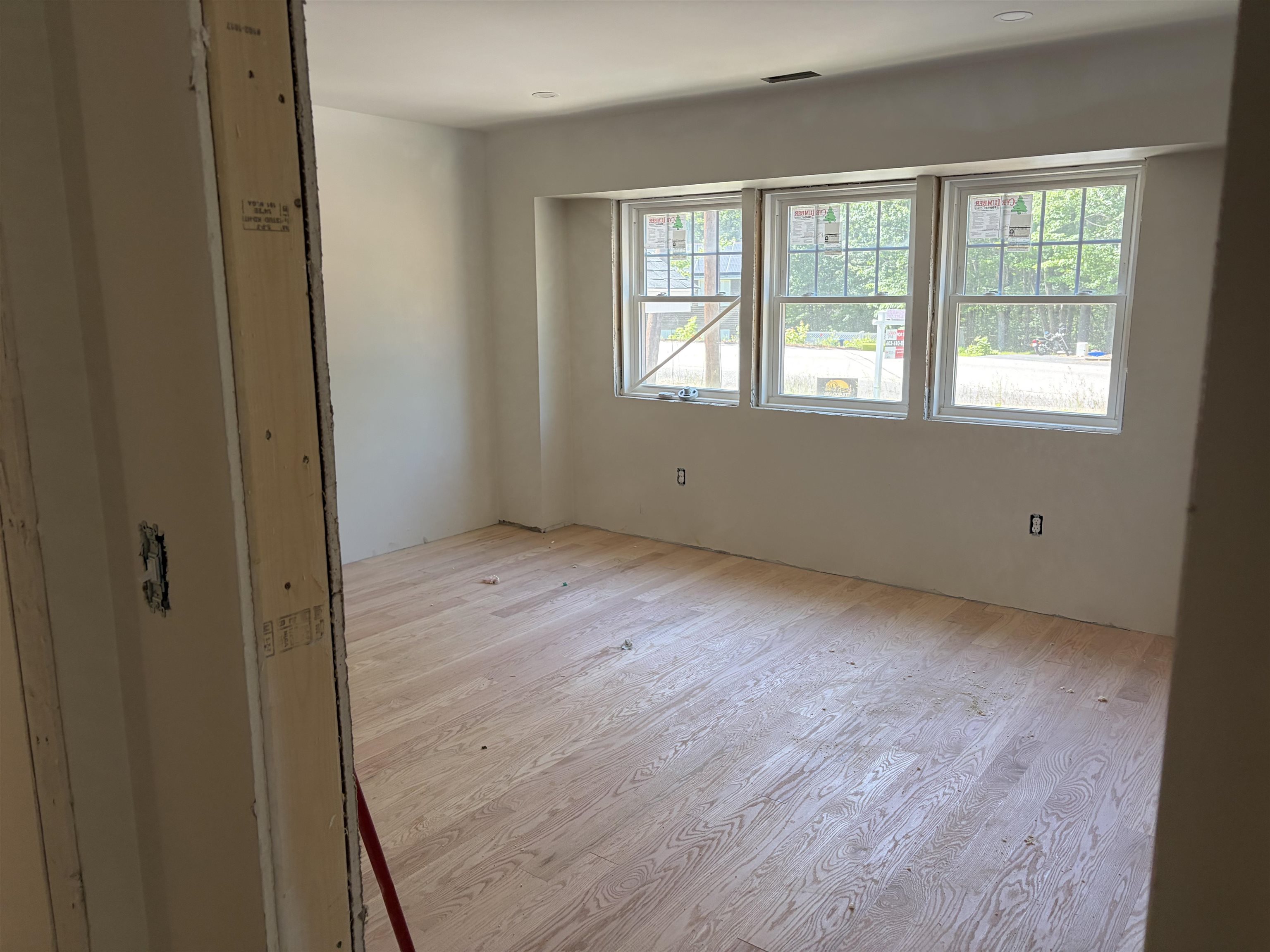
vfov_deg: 53.1
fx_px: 954
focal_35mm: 26
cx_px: 635
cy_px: 476
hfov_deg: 67.3
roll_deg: +2.7
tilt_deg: -10.1
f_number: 1.6
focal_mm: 5.96
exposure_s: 1/122
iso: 125
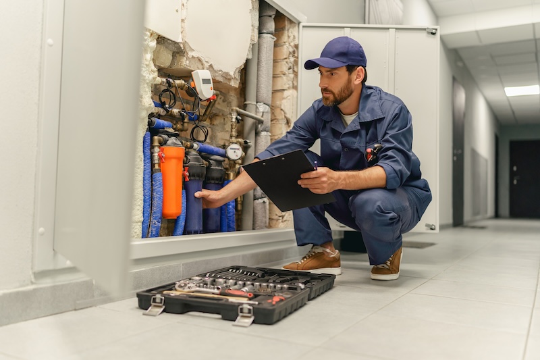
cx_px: 270
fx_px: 525
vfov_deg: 37.8
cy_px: 180
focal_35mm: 35
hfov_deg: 54.4
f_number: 1.4
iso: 400
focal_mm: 35
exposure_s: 1/100
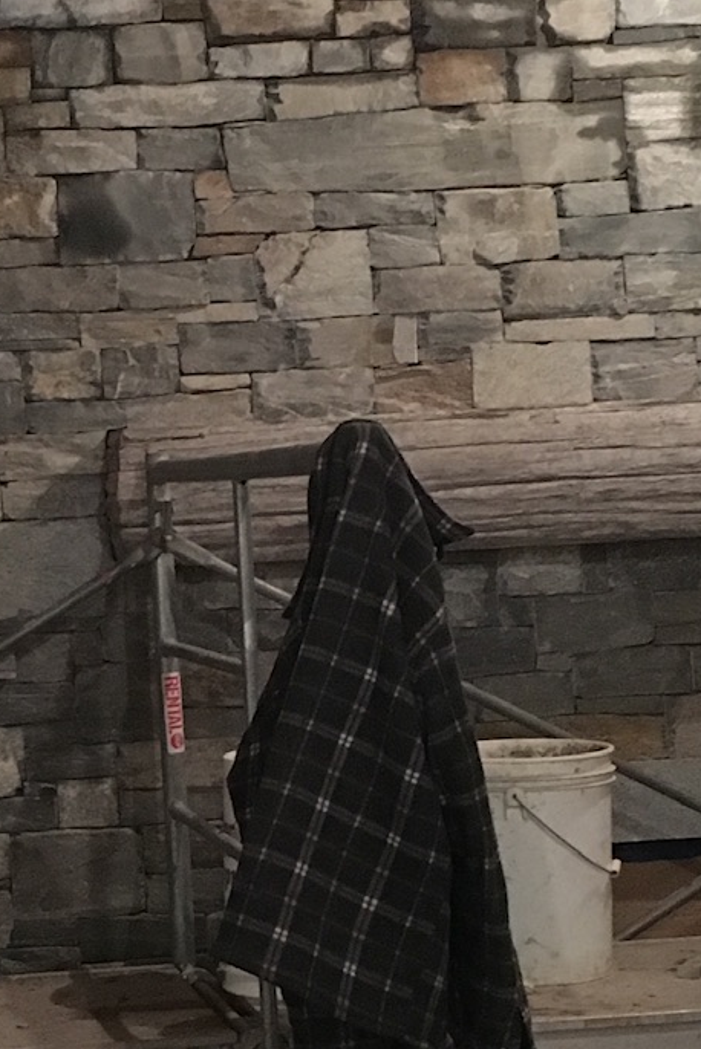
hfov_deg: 14.9
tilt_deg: -1.5
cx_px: -46
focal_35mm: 90
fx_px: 2626
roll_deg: +3.7
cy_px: 586
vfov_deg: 22.6
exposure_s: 1/15
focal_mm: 4.15
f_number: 2.2
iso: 320
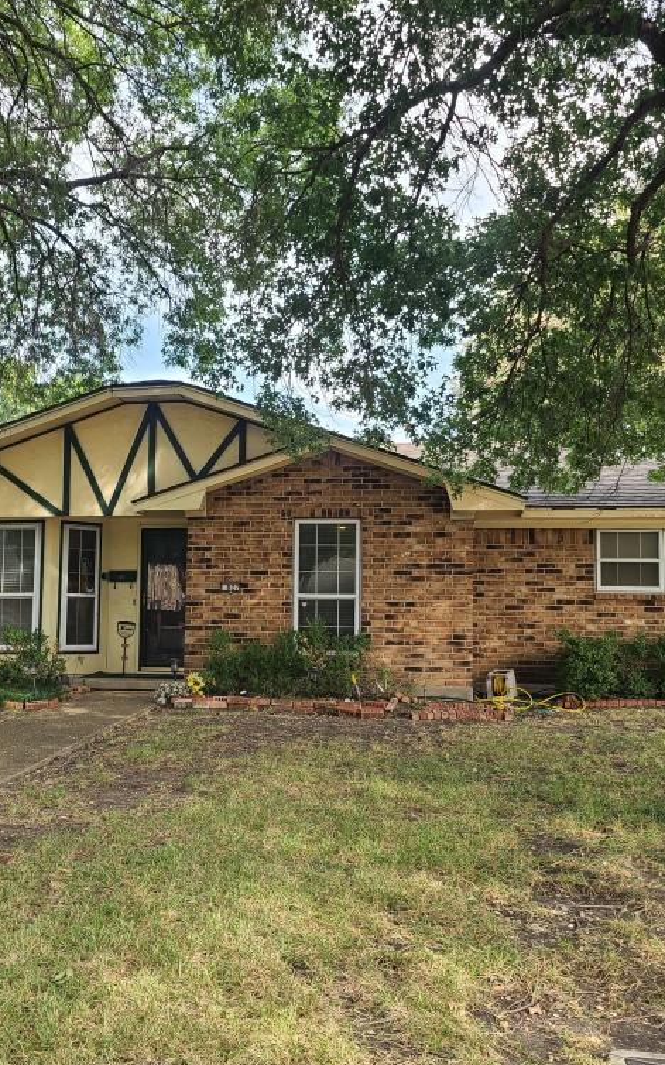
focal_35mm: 36
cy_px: 532
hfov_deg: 35.3
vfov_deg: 54.0
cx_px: 284
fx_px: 1044
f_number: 1.8
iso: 20
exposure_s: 1/120
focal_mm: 7
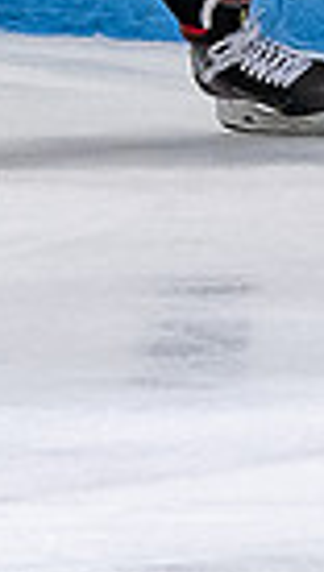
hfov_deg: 0.8
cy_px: -349
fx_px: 24211
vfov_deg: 1.4
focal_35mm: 1591
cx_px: 103
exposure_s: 1/800
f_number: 3.5
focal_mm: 130
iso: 2200
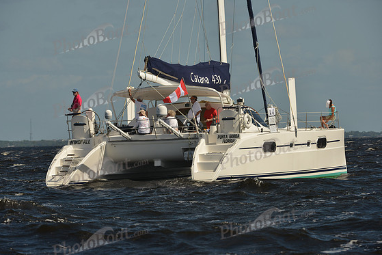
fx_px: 3195
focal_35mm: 301
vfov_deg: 4.6
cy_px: 126
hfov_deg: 6.8
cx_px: 185
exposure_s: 1/1000
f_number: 9
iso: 250
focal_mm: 290
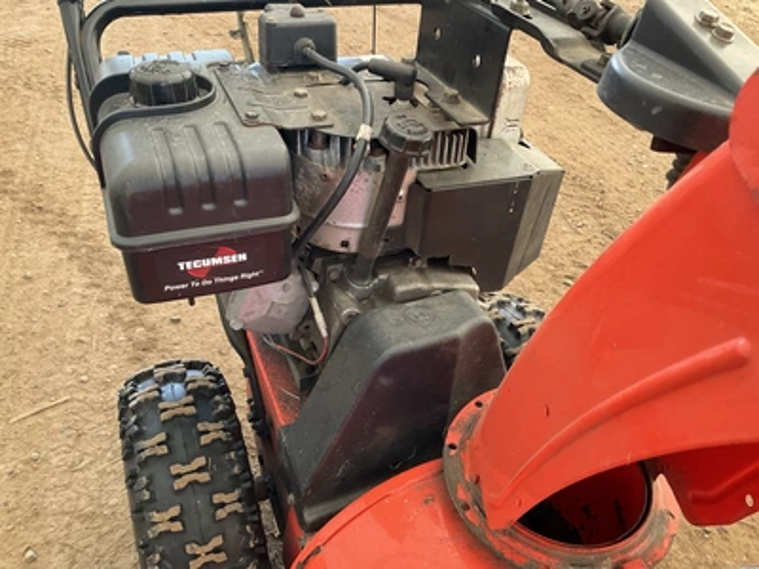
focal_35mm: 29
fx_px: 636
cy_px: 284
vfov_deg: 48.2
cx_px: 380
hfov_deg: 61.7
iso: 64
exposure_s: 1/98
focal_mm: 3
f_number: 1.8
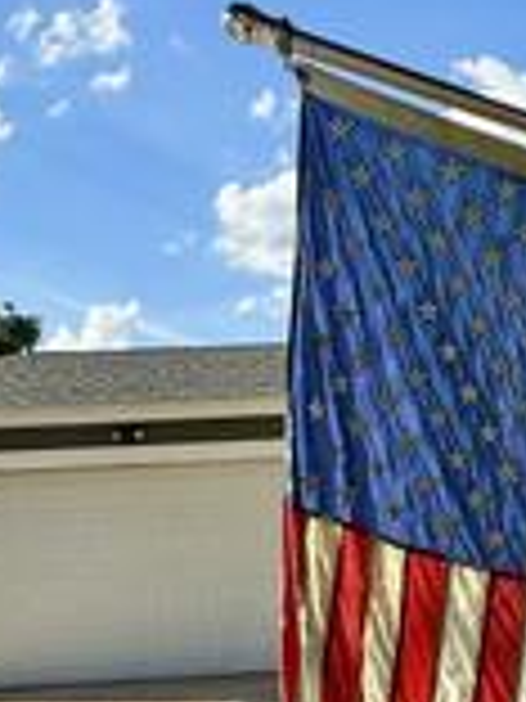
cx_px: 634
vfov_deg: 42.1
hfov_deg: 29.0
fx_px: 871
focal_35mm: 43
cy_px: 549
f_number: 2.2
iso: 64
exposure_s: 1/1189
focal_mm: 2.22
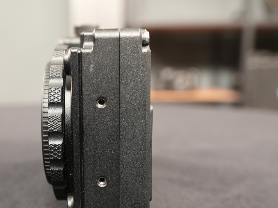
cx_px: 89
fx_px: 458
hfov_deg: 33.4
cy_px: 115
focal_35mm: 57
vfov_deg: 25.6
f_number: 5.6
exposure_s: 1/40
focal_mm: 35
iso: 2500
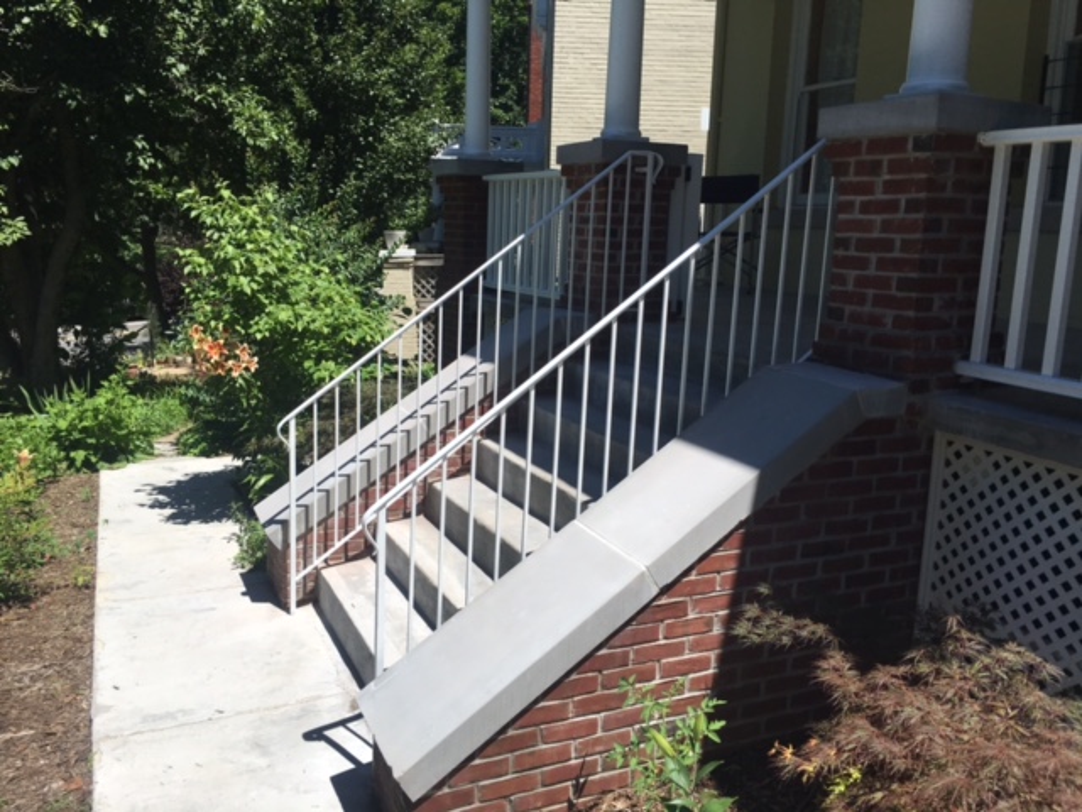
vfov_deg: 48.2
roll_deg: -2.1
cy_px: 406
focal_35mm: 29
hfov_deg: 61.7
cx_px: 541
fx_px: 906
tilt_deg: -9.4
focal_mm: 4.15
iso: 25
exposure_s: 1/2079
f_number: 2.2
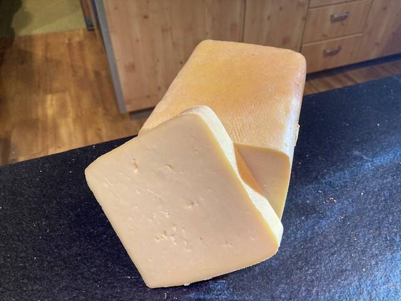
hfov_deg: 63.4
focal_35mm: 28
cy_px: 150
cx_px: 200
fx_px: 324
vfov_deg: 49.7
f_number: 1.8
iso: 64
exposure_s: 1/100
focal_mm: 3.99
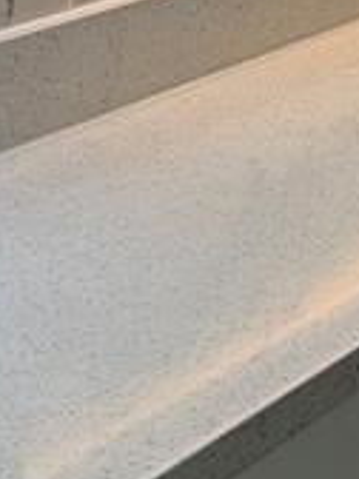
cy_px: 145
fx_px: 2365
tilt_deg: -13.3
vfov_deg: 11.5
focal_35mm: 171
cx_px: 385
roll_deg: +0.6
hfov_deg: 8.6
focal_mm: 6.76
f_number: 1.78
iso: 100
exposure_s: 1/438
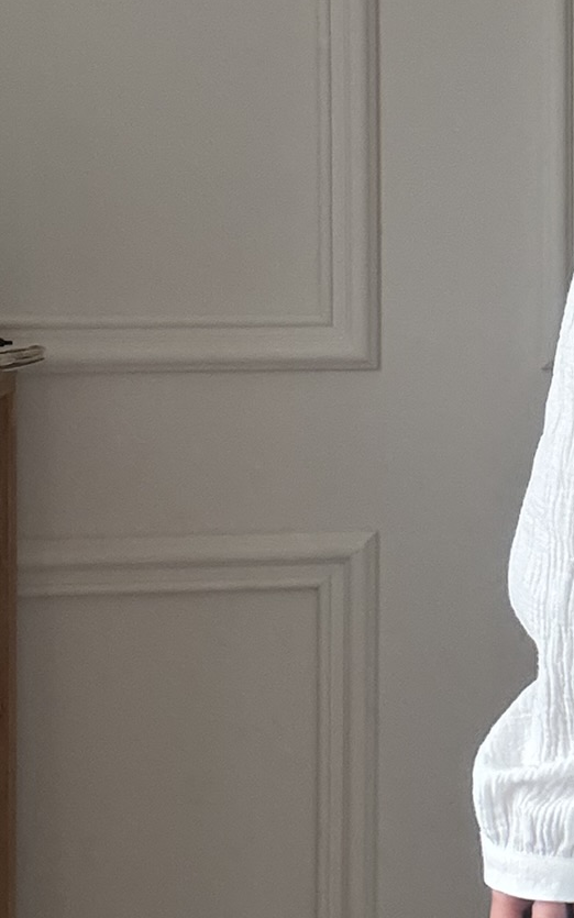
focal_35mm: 78
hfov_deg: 15.6
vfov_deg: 26.3
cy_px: 302
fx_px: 1952
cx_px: 827
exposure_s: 1/61
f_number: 1.9
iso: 80
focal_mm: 2.69
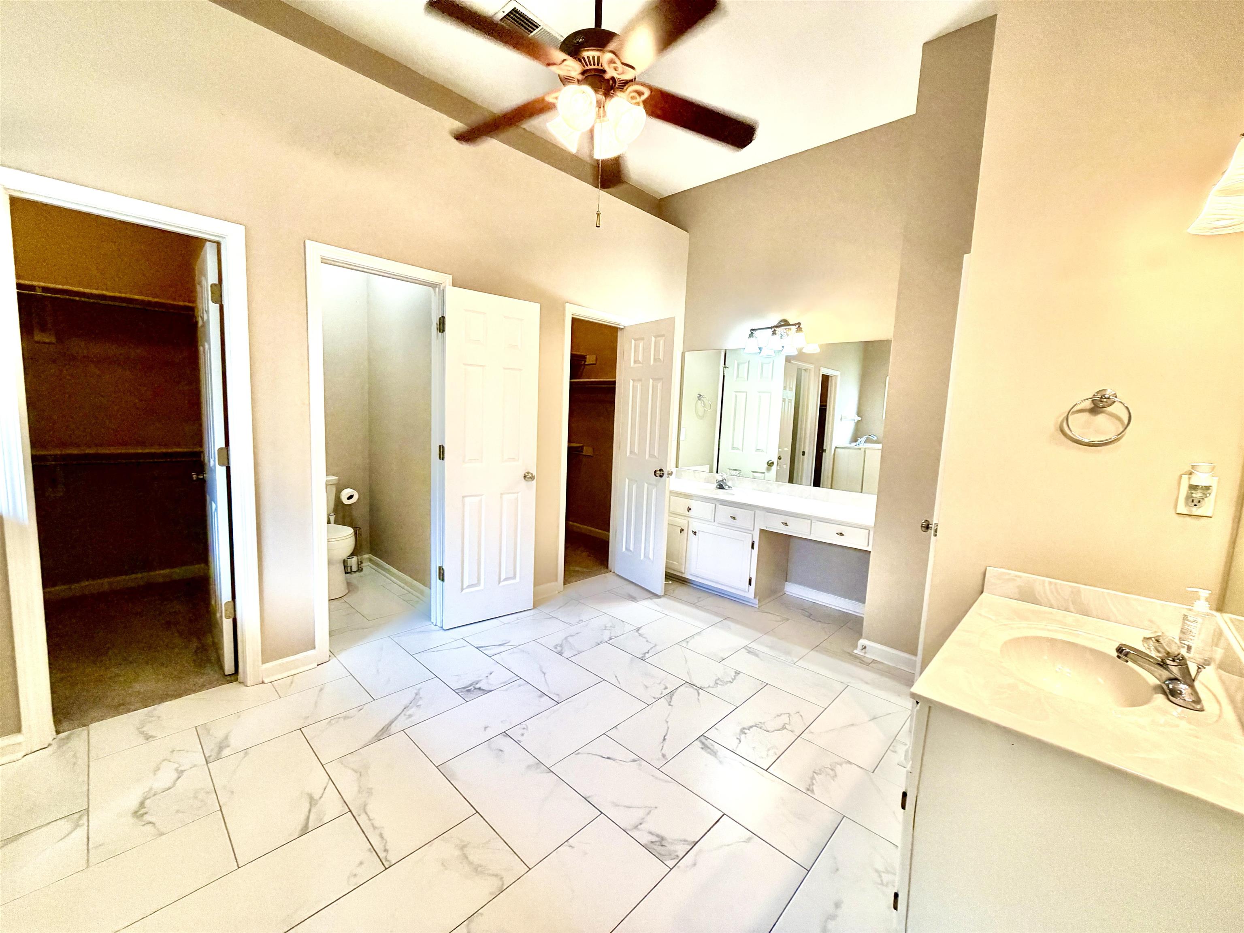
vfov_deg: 85.7
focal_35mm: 14
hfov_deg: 102.1
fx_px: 503
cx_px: 622
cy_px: 466
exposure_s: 1/120
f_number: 2.2
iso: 250
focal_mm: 2.22
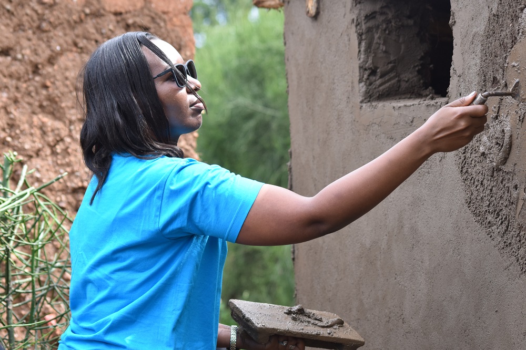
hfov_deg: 17.5
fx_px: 1709
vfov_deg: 11.7
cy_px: 175
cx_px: 263
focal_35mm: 117
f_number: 5.6
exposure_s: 1/500
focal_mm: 78
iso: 360
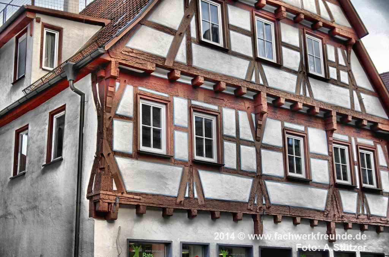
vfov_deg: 21.1
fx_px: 690
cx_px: 194
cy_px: 128
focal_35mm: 64
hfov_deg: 31.5
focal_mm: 43
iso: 400
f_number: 4
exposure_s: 1/800
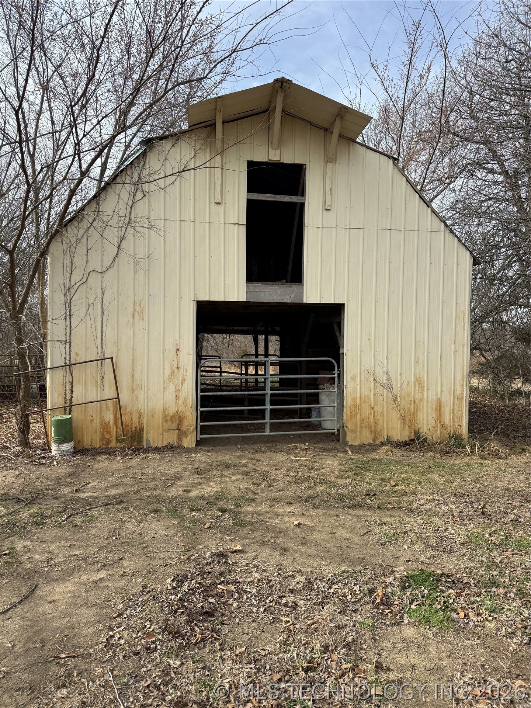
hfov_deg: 56.8
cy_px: 354
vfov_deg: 71.6
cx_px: 266
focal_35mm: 24
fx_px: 491
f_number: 1.78
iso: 80
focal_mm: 6.76
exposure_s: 1/2110
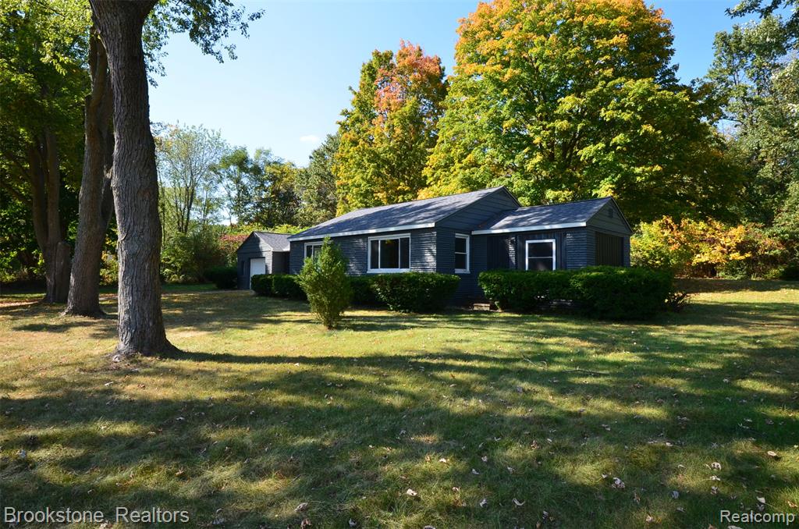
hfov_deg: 90.1
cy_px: 264
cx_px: 400
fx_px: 399
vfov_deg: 67.1
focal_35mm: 18
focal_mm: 12
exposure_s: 1/100
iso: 200
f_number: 11
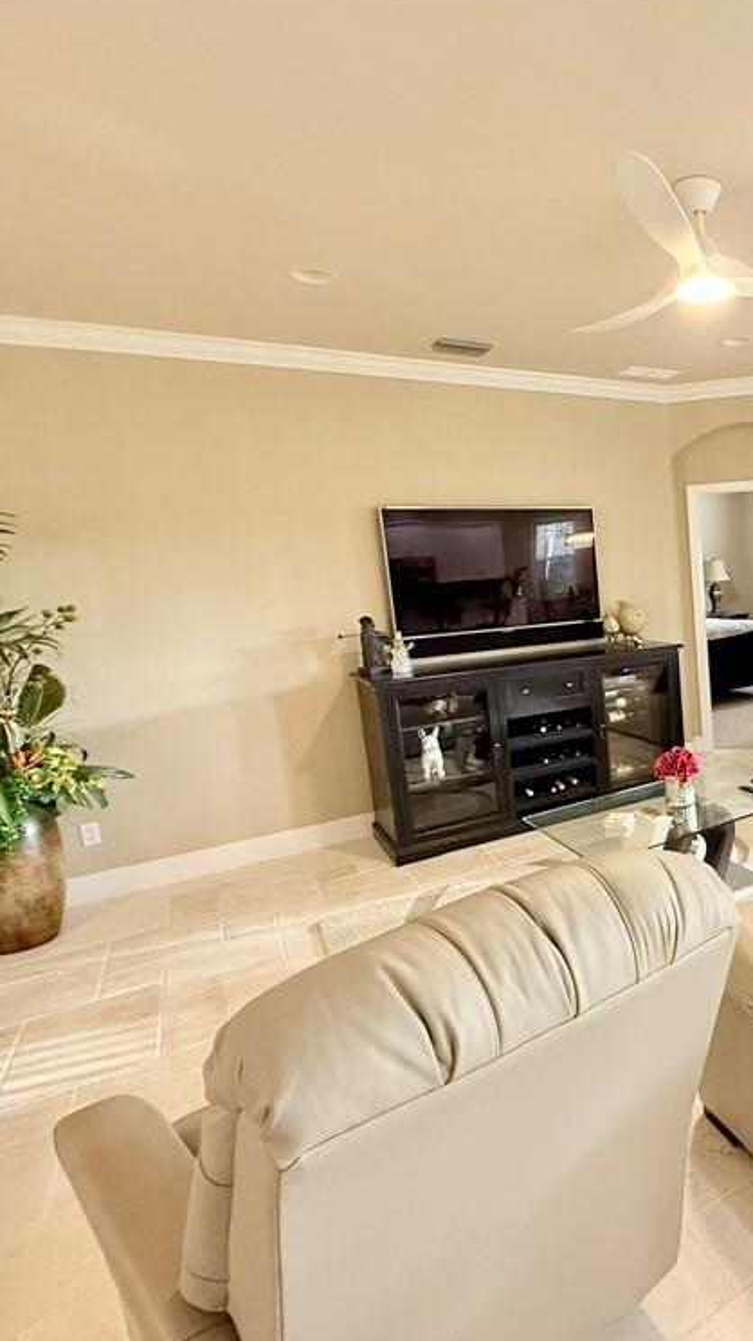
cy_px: 681
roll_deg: +3.4
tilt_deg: -9.1
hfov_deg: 46.0
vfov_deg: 83.9
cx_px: 735
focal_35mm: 21
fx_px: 746
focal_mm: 2.22
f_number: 2.2
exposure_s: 1/60
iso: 400
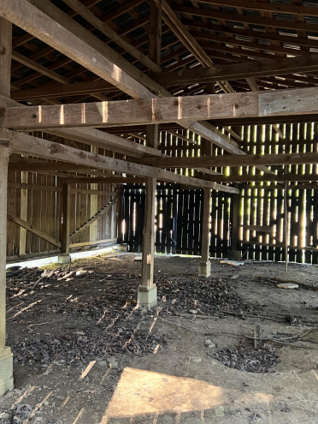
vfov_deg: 52.6
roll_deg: -1.6
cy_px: 213
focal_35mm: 35
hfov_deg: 40.7
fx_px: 428
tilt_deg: -0.8
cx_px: 146
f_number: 1.5
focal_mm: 5.7
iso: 500
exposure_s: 1/40
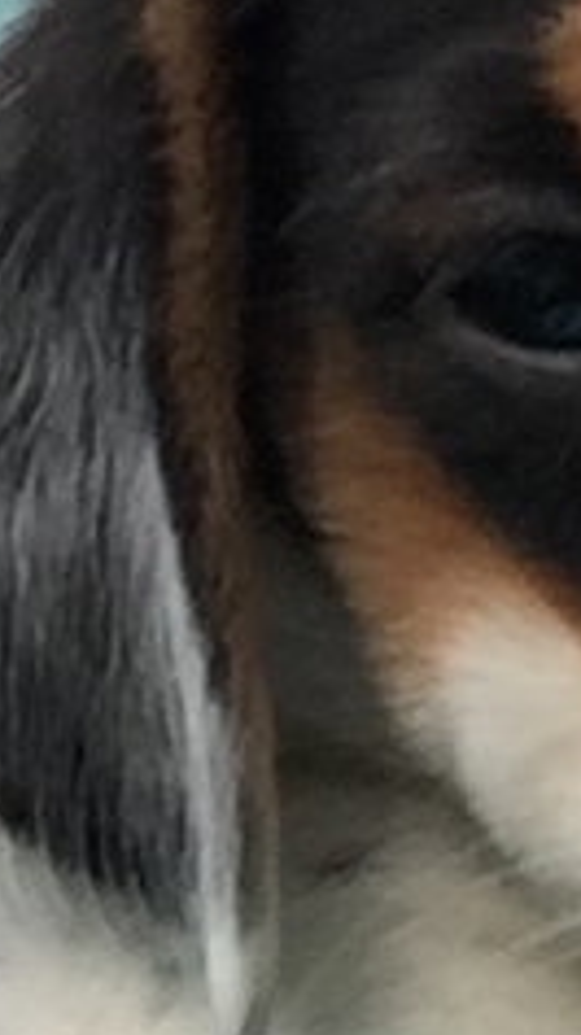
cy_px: 701
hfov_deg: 12.1
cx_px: 882
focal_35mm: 95
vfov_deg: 22.4
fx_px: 2607
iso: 32
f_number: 2.2
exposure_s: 1/738
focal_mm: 2.65
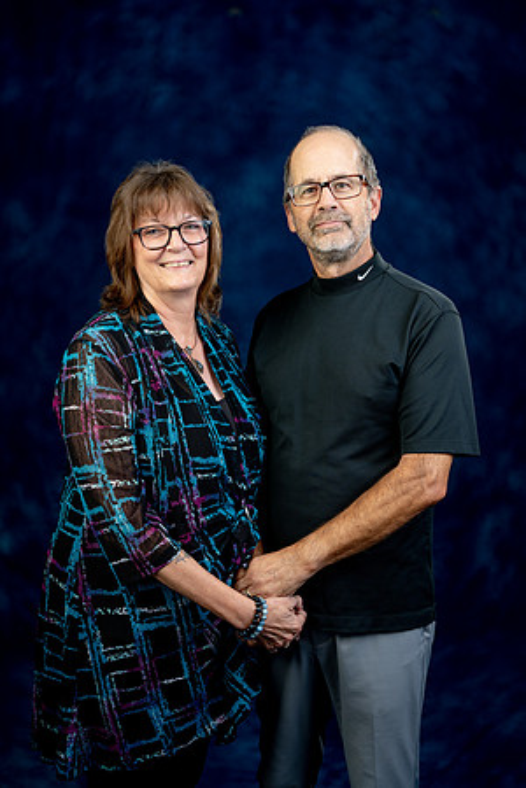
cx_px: 263
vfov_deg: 44.5
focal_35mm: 44
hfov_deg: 30.5
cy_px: 394
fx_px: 964
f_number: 4.5
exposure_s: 1/200
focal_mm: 44
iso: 200
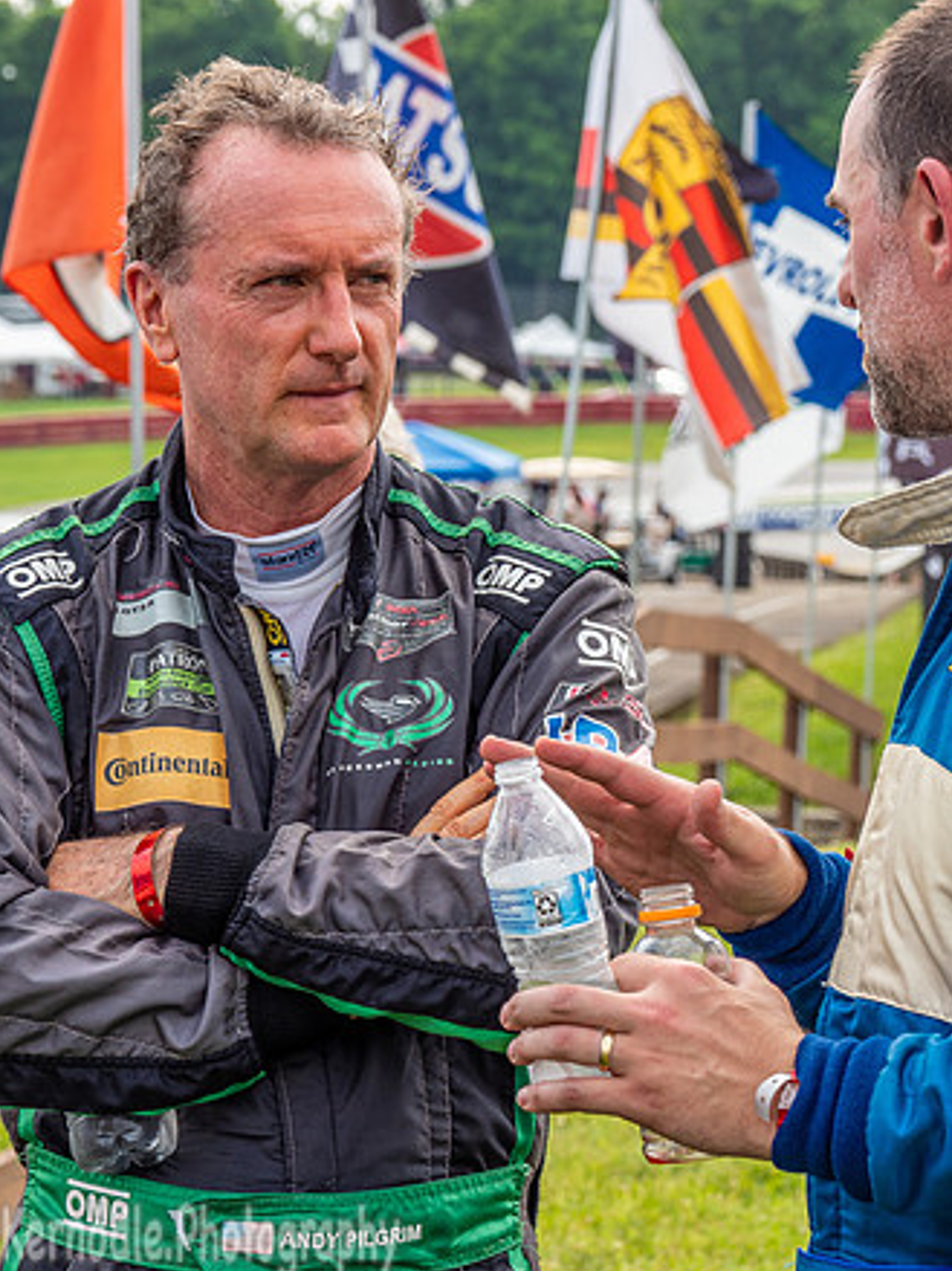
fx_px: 7521
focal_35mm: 205
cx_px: 448
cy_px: 646
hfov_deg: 7.2
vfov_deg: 9.7
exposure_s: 1/125
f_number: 8
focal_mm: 75
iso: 200
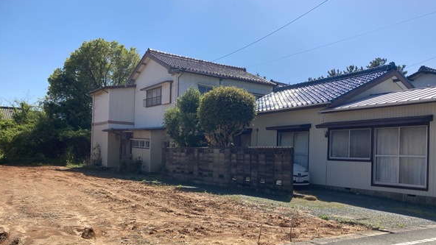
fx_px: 382
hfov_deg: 59.5
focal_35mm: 33
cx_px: 208
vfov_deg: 35.4
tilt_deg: +0.5
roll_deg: -1.5
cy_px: 154
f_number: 1.8
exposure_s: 1/2433
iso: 20
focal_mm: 3.99
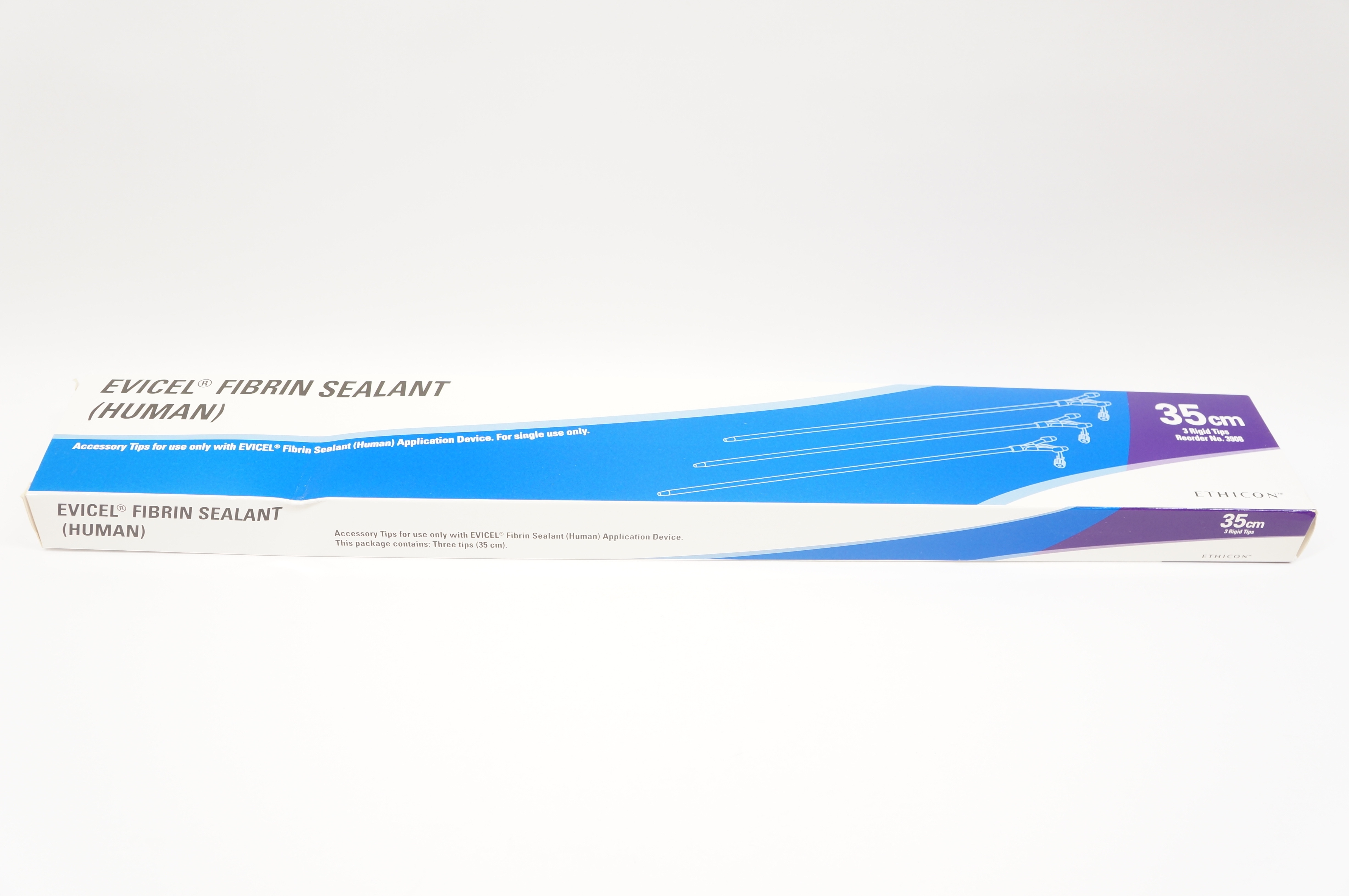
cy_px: 448
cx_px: 674
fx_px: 1235
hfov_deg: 57.3
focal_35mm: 33
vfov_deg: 39.9
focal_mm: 22
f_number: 5
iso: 400
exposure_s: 1/50
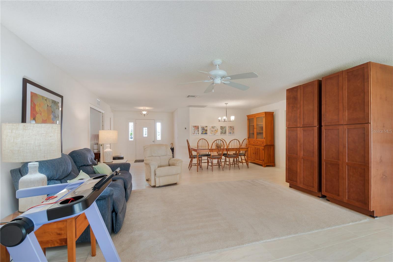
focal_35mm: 15
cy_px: 131
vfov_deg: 77.3
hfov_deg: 100.4
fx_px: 164
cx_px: 196
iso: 250
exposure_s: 1/8
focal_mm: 10
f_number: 9
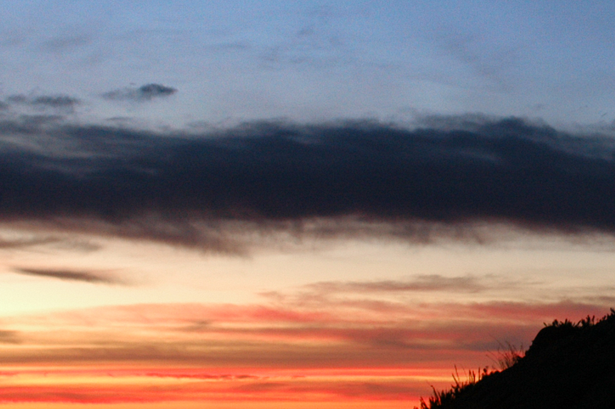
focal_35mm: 107
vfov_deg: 12.8
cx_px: 644
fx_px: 1826
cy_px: 189
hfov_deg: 18.5
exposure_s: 1/30
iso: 400
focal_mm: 24
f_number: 3.5
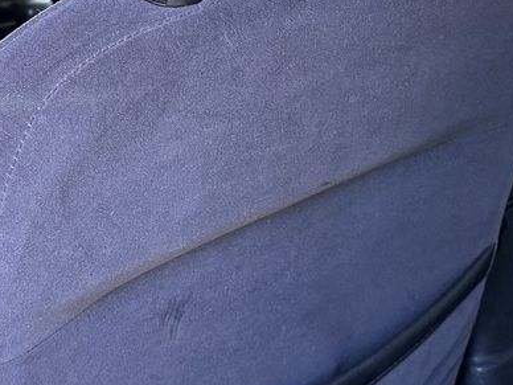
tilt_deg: -11.1
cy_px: -58
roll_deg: +5.8
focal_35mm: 99
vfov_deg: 14.5
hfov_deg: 19.8
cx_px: 266
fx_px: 1467
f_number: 1.78
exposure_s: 1/74
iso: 200
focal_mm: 6.76
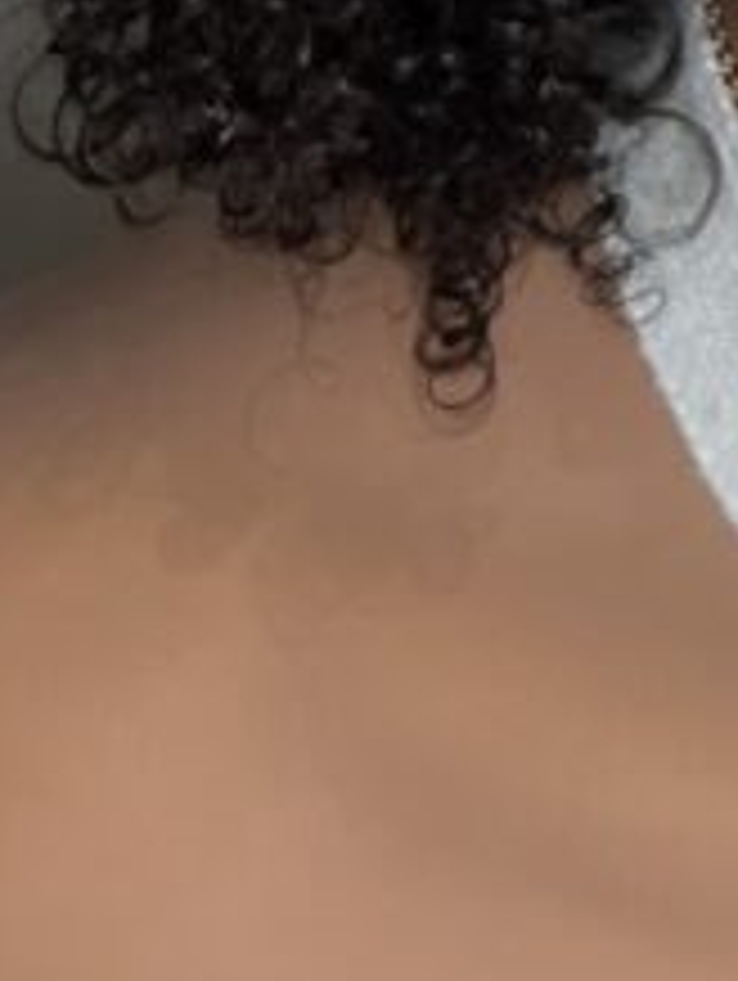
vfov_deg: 12.9
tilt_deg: -8.2
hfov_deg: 11.1
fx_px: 3461
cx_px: 1462
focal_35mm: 122
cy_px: -1278
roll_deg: +1.4
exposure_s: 1/380
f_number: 1.5
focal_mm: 5.7
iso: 50
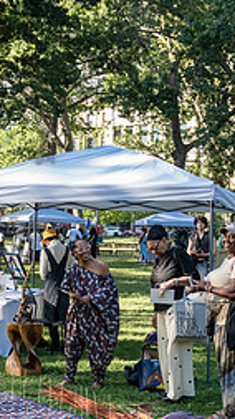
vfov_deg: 27.3
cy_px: 296
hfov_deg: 15.6
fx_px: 854
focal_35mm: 77
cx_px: 45
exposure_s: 1/500
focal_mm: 32
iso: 1000
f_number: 4
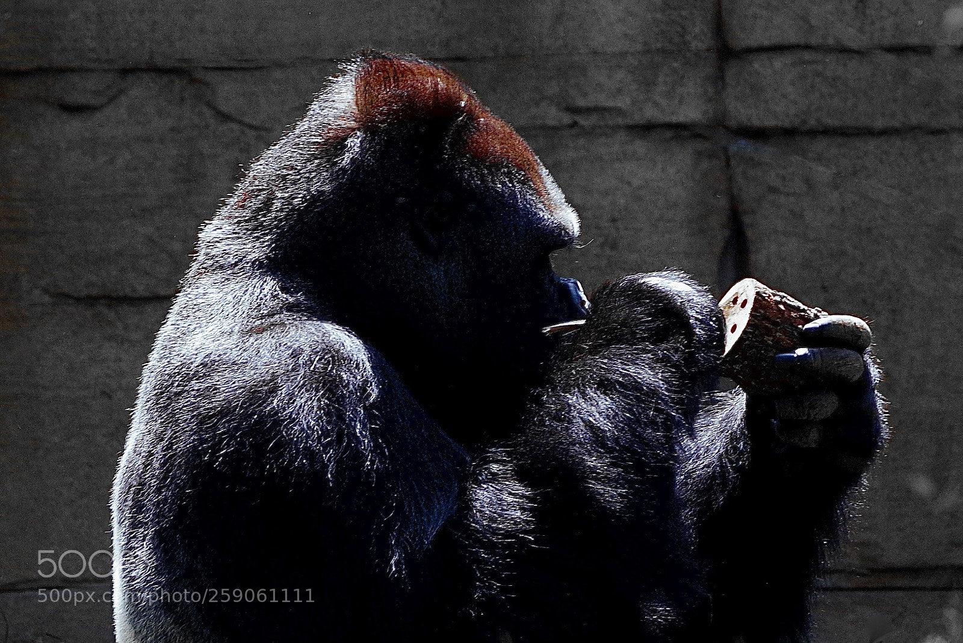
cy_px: 322
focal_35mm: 300
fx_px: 8027
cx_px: 482
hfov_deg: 6.9
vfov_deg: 4.6
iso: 800
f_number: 6.3
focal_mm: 300
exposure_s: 1/500
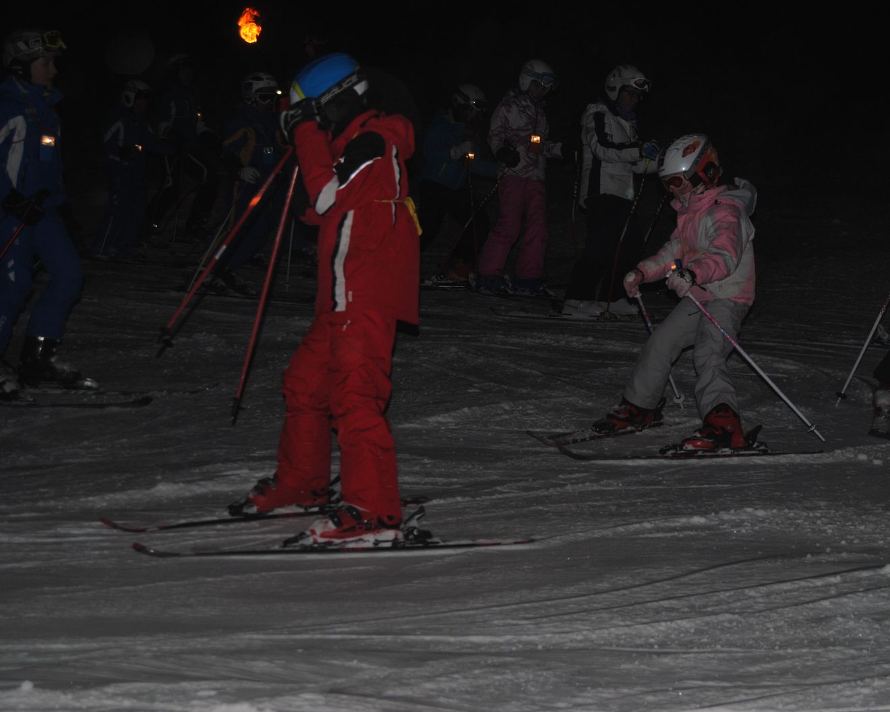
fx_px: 2160
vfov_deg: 18.7
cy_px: 358
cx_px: 523
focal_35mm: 82
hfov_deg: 23.3
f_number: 5.3
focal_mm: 48
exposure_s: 1/60
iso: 200
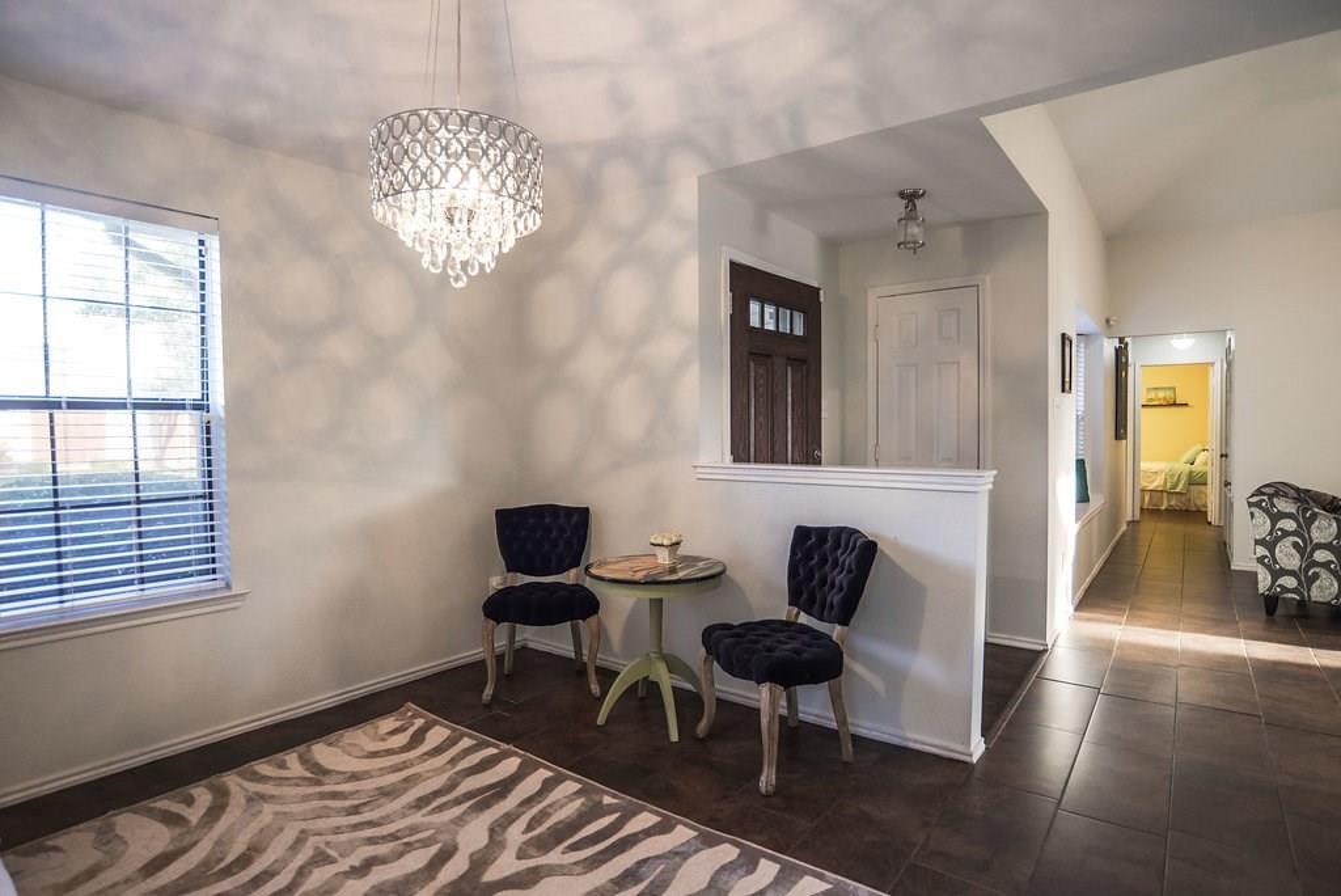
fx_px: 671
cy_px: 448
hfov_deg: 90.0
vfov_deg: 67.5
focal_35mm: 18
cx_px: 670
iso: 1250
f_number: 3.5
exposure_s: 1/80
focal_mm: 18
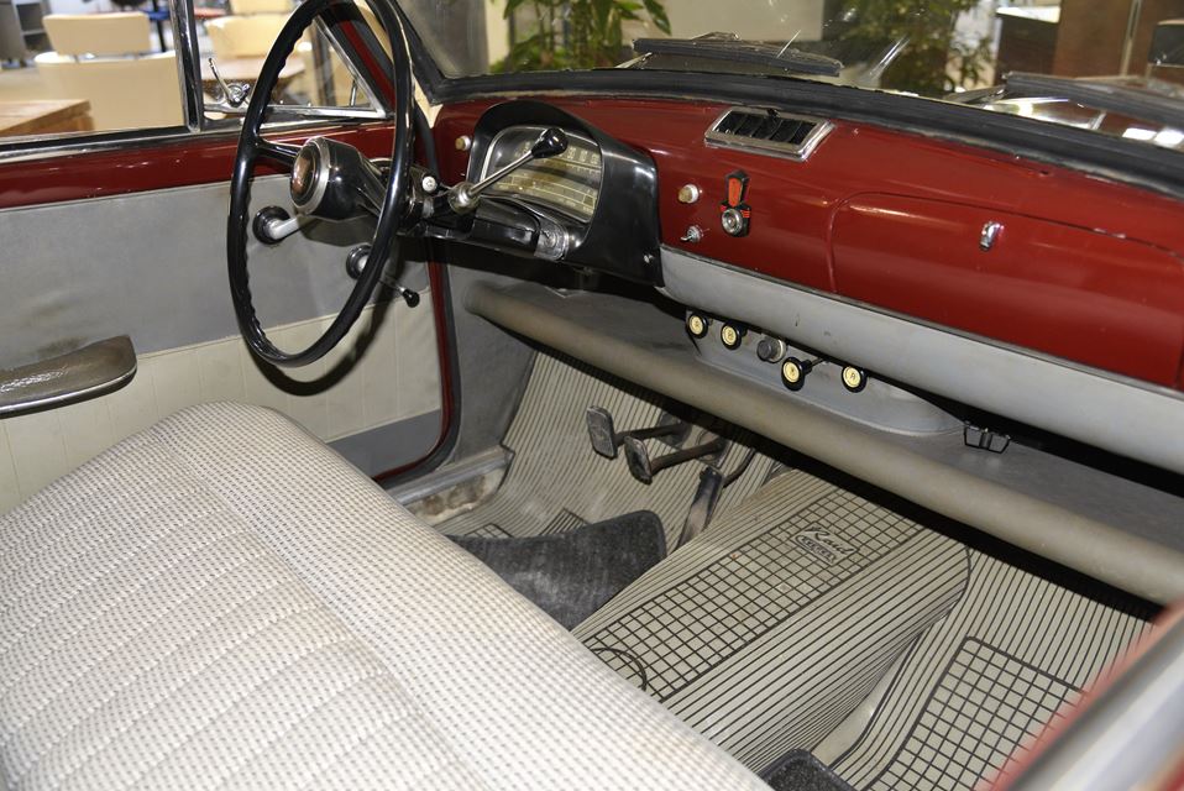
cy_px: 396
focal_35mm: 31
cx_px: 592
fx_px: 1020
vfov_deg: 42.4
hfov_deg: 60.3
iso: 800
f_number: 4
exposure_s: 1/60
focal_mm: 31
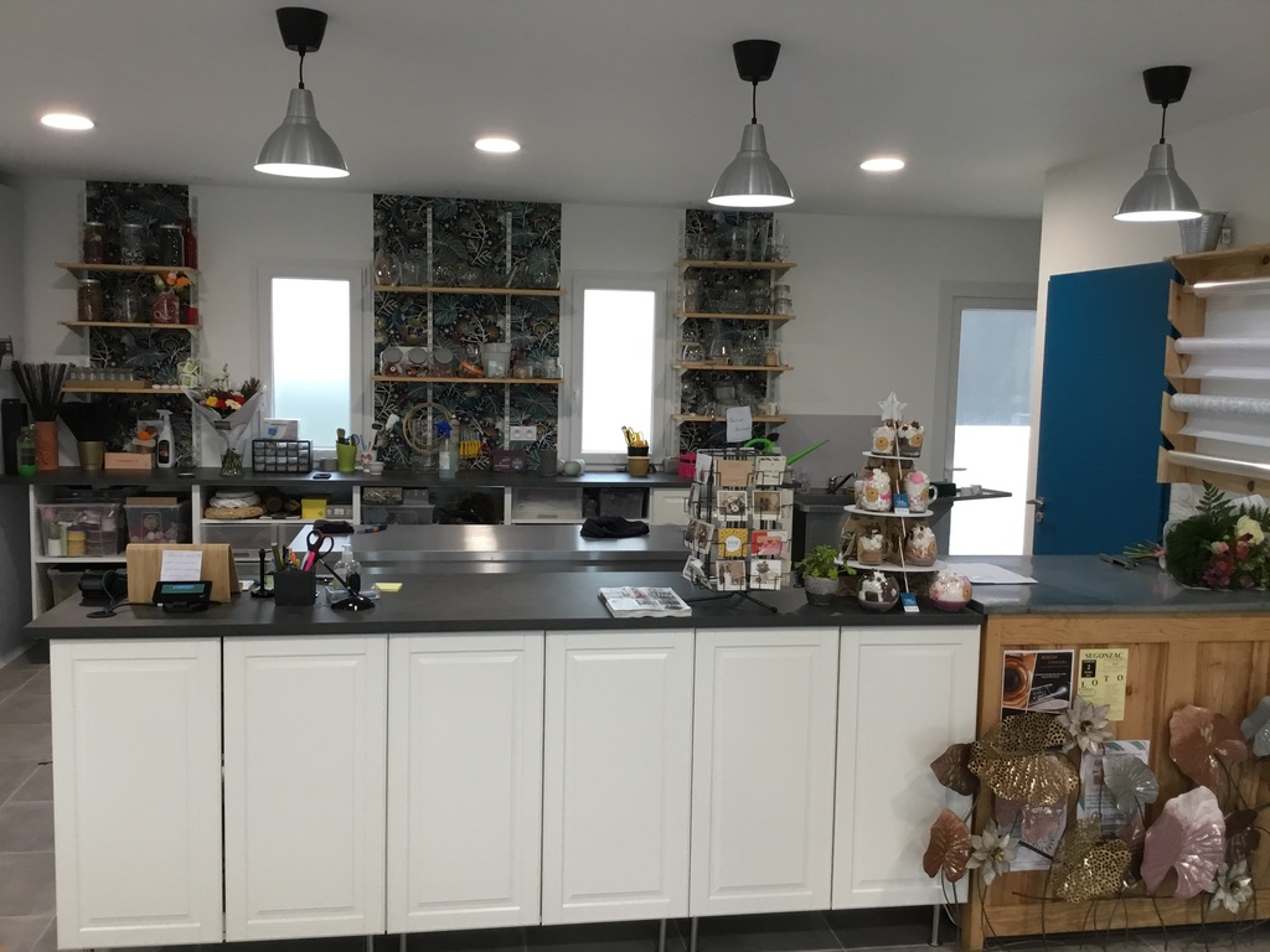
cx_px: 635
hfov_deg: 58.4
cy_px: 476
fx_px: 1137
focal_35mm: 31
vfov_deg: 45.4
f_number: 2.4
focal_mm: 3.3
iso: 50
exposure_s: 1/33
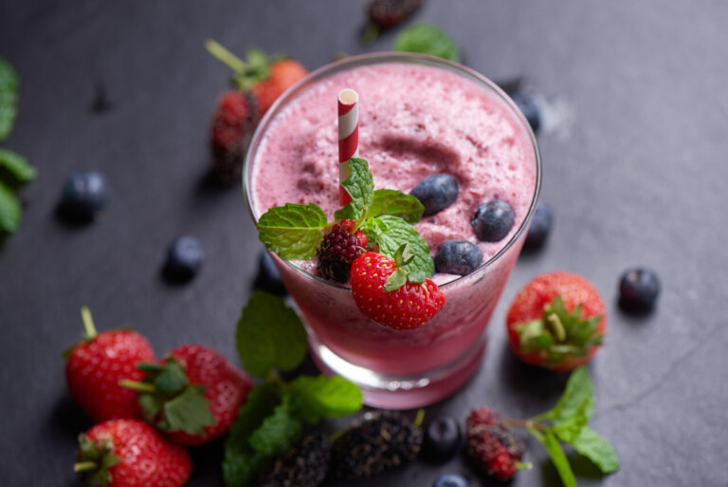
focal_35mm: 105
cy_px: 244
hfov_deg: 19.4
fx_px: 2124
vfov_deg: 13.1
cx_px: 364
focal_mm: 105
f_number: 8
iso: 100
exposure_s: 1/160
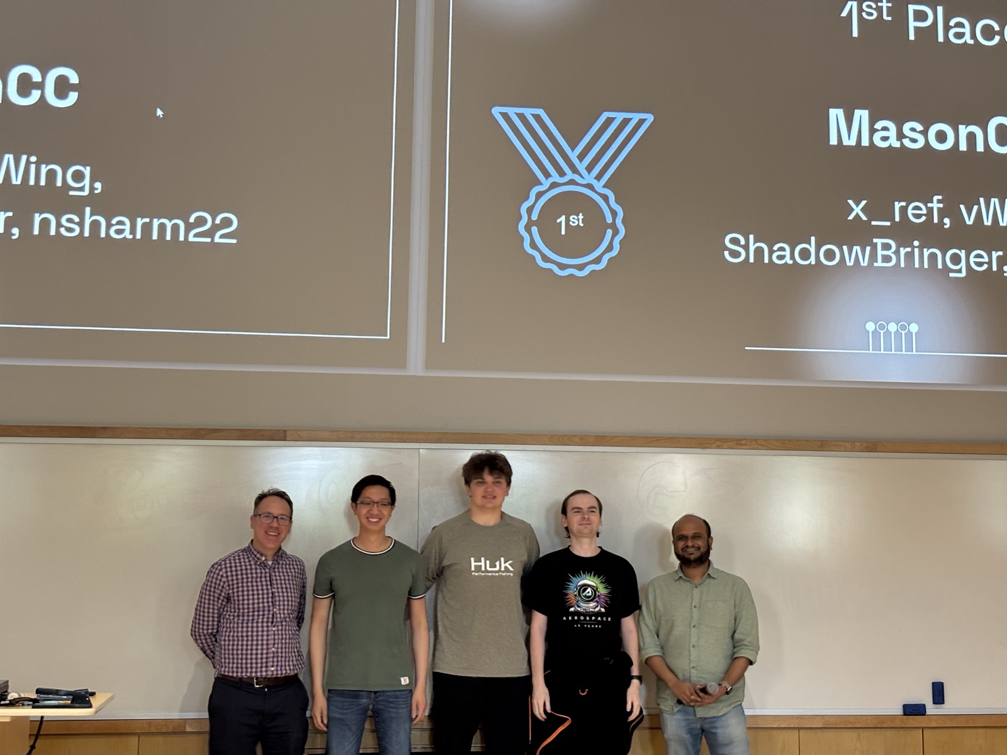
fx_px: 1513
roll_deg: +0.0
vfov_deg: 28.0
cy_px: 378
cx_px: 504
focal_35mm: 52
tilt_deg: +8.0
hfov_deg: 36.8
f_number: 1.6
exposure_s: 1/40
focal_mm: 5.96
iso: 200
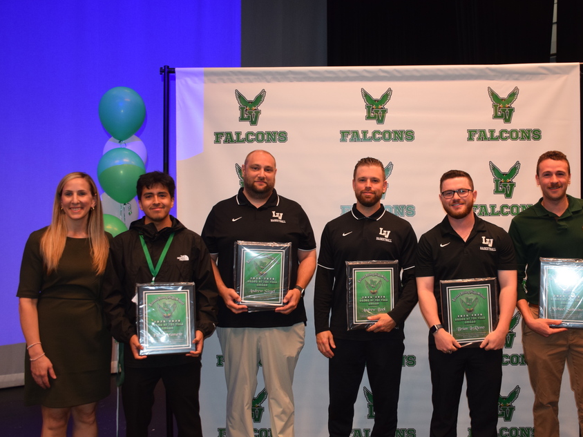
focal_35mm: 35
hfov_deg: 52.4
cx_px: 338
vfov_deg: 40.7
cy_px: 232
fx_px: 589
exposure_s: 1/80
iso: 800
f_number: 4.5
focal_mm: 20
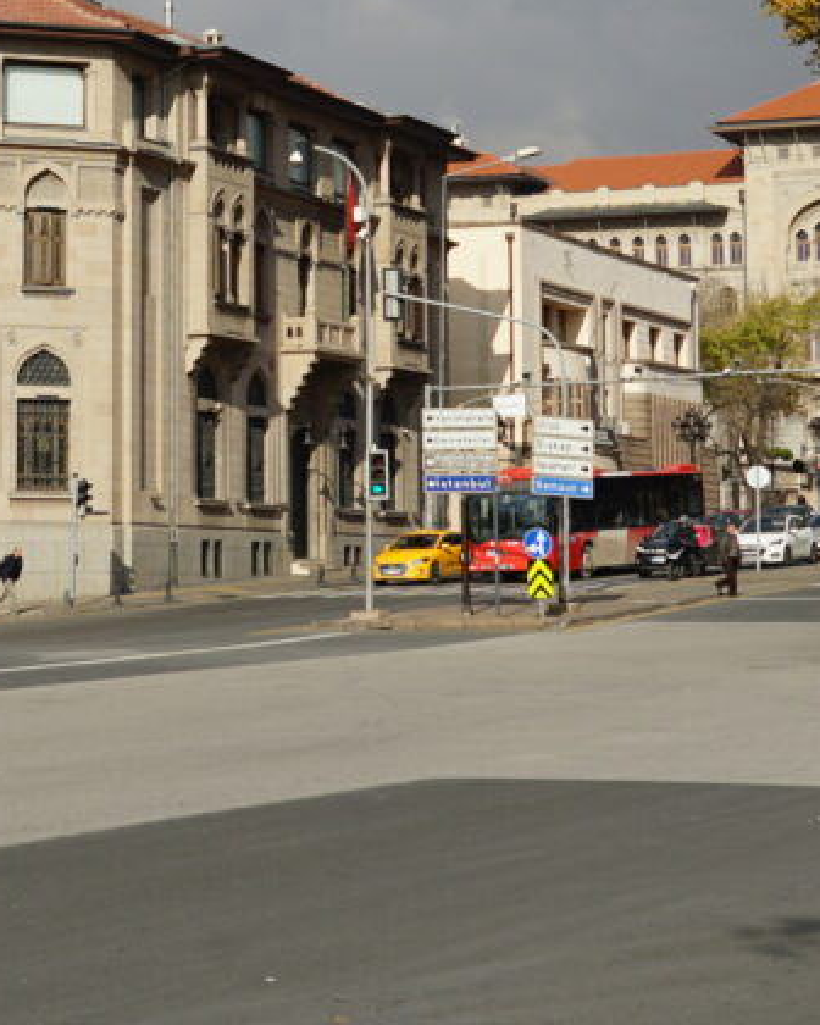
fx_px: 2154
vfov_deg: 26.3
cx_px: 7
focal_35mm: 71
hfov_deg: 20.9
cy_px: 218
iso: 100
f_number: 8
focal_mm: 31
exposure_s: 1/400
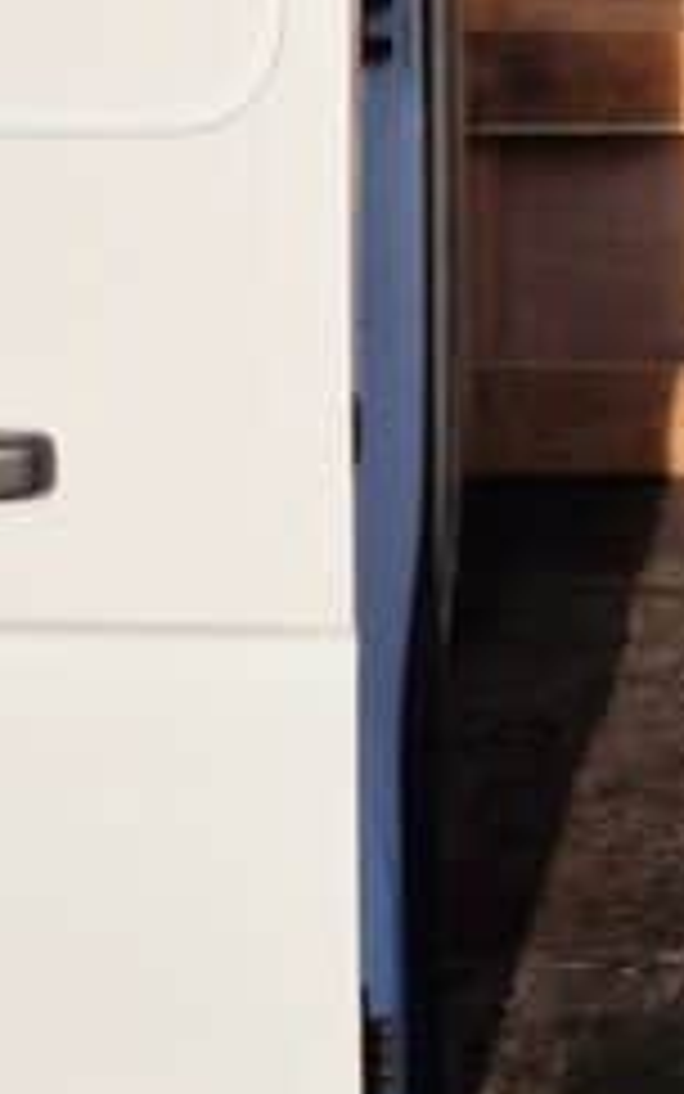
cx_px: 1148
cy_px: -5
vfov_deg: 25.5
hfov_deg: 15.1
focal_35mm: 77
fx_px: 2295
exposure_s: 1/8850
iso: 50
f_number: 1.8
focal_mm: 5.4
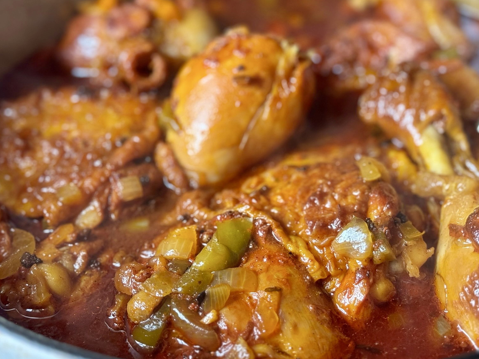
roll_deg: +2.3
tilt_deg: -40.0
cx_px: 271
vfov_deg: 22.6
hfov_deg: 29.8
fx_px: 899
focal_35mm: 65
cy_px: 153
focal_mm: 6.76
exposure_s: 1/120
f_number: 1.78
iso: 125
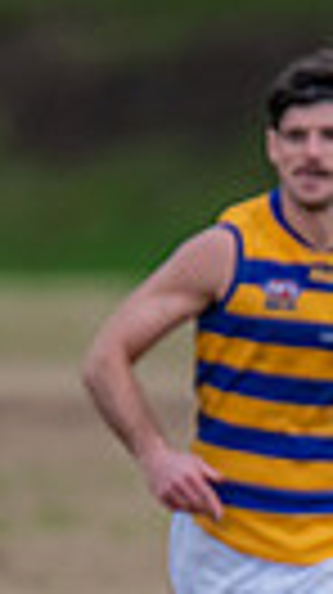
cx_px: 1005
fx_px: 23858
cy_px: 707
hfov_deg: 0.8
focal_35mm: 1516
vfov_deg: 1.4
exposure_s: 1/2000
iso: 1000
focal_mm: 300
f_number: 2.8
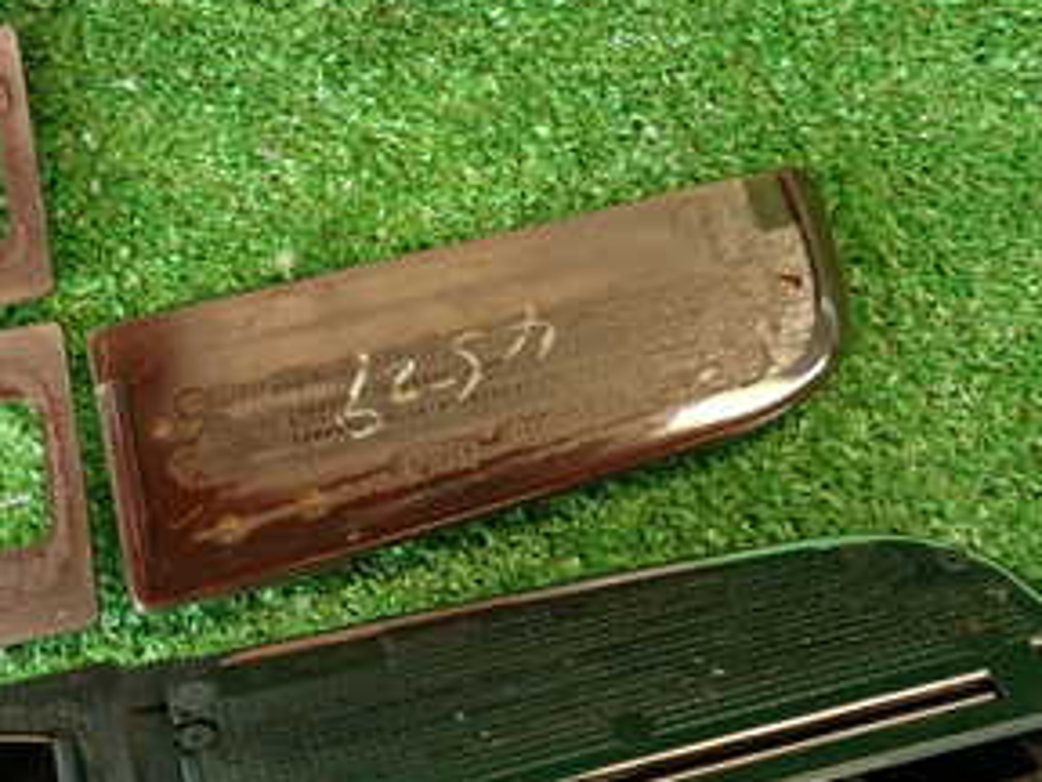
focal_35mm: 52
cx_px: 246
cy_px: 474
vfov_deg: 28.0
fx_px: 1565
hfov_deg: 35.9
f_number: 2
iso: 200
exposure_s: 1/30
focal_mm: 4.5
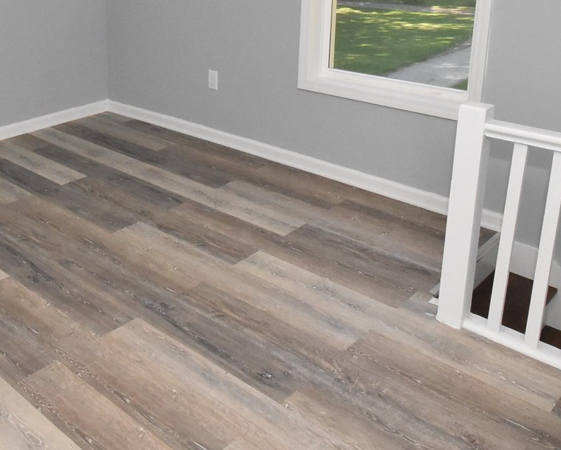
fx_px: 657
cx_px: 158
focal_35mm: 40
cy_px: 72
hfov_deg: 45.0
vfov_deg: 36.1
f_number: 14
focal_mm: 11.5
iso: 2800
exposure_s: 1/160
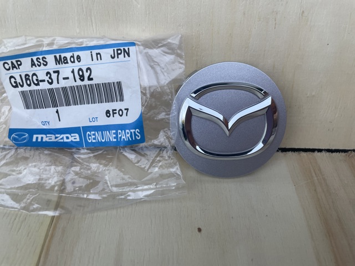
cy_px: 133
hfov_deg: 67.3
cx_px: 178
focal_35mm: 26
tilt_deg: -46.9
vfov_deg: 53.0
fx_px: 266
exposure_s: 1/121
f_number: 1.6
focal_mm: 4.2
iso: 80
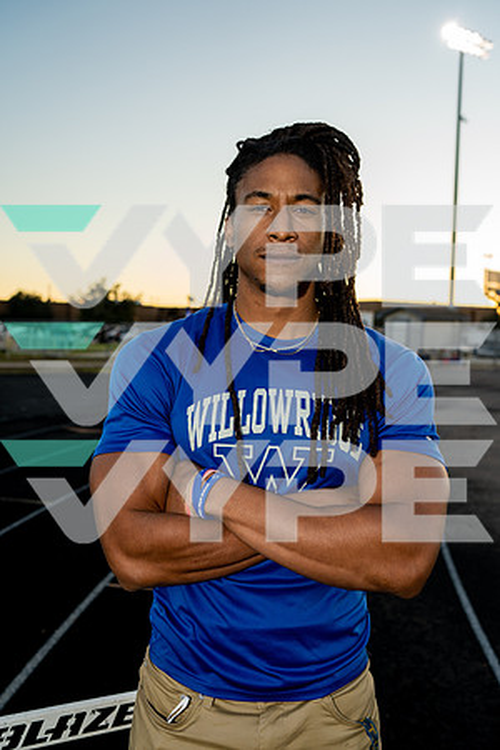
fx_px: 729
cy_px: 375
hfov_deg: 37.9
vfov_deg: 54.4
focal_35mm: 35
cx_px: 250
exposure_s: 1/200
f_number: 3.5
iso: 200
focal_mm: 35
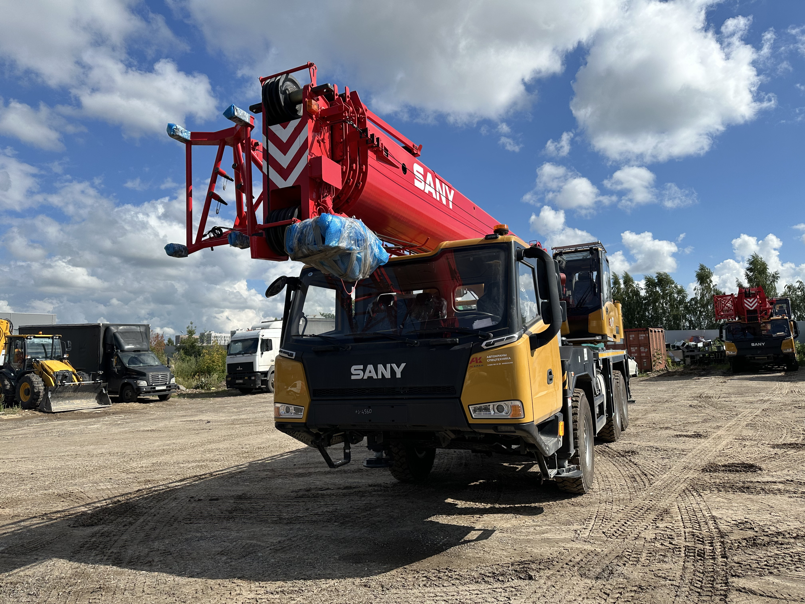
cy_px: 302
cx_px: 402
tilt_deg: +5.9
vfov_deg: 56.8
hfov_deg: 71.6
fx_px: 558
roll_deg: +0.3
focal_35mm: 24
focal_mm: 6.86
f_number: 1.78
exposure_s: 1/7576
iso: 80
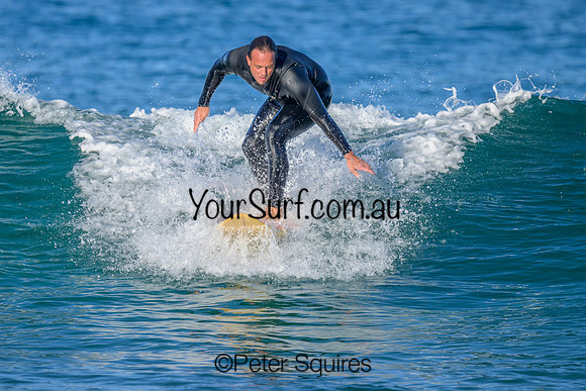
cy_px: 155
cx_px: 258
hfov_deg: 2.0
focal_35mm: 1010
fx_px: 16437
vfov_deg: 1.4
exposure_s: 1/2000
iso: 320
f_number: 6.3
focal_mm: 800
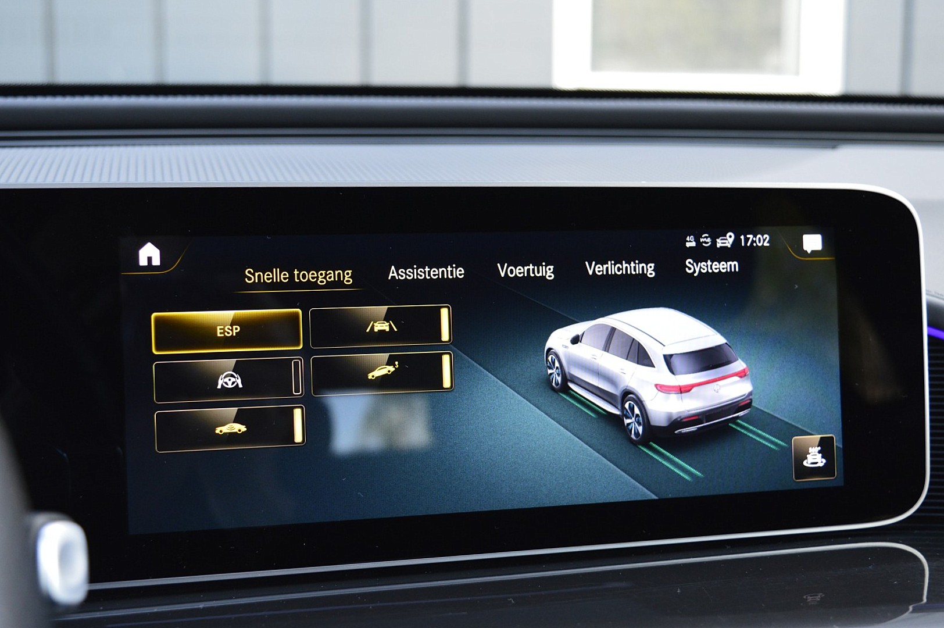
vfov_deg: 28.9
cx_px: 472
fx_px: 1218
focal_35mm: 46
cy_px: 314
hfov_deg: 42.4
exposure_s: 1/60
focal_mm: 31
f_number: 5.6
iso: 800
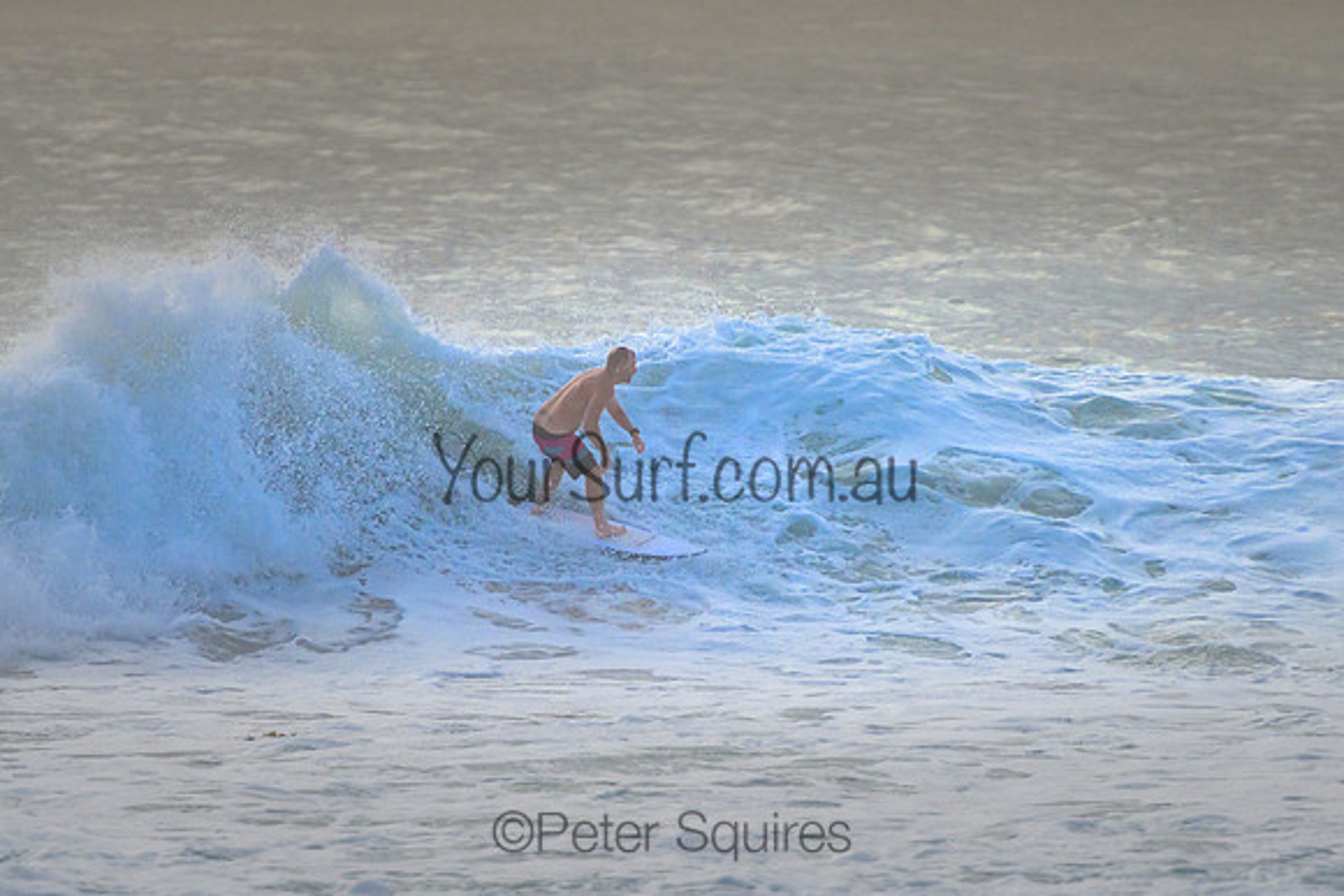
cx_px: 728
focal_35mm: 550
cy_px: 430
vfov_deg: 2.5
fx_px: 20530
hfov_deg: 3.7
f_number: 5.6
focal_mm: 400
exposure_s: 1/2000
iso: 1000
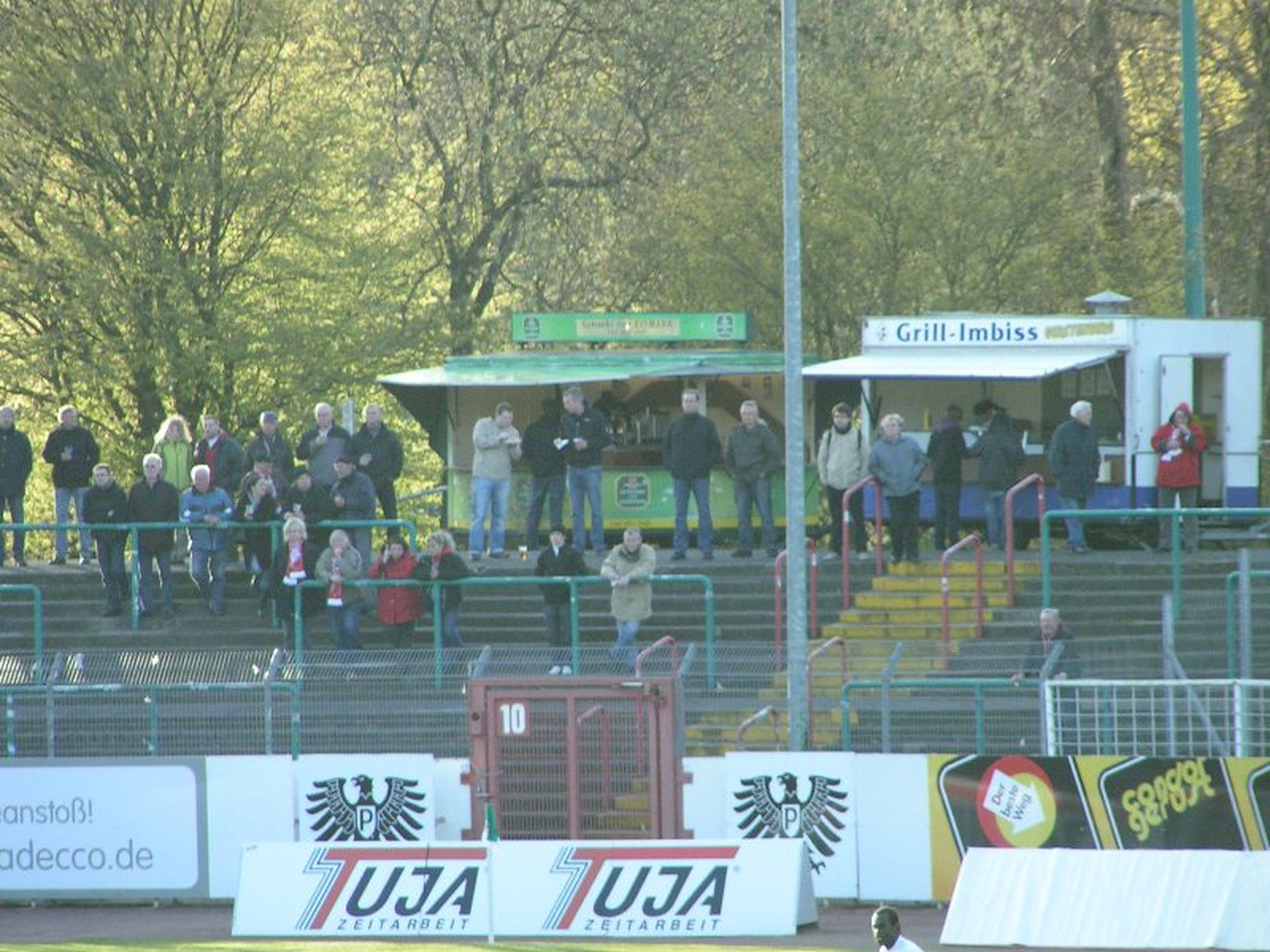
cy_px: 476
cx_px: 635
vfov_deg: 3.9
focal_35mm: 380
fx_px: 13942
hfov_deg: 5.2
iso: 200
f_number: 3.5
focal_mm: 58
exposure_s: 1/320
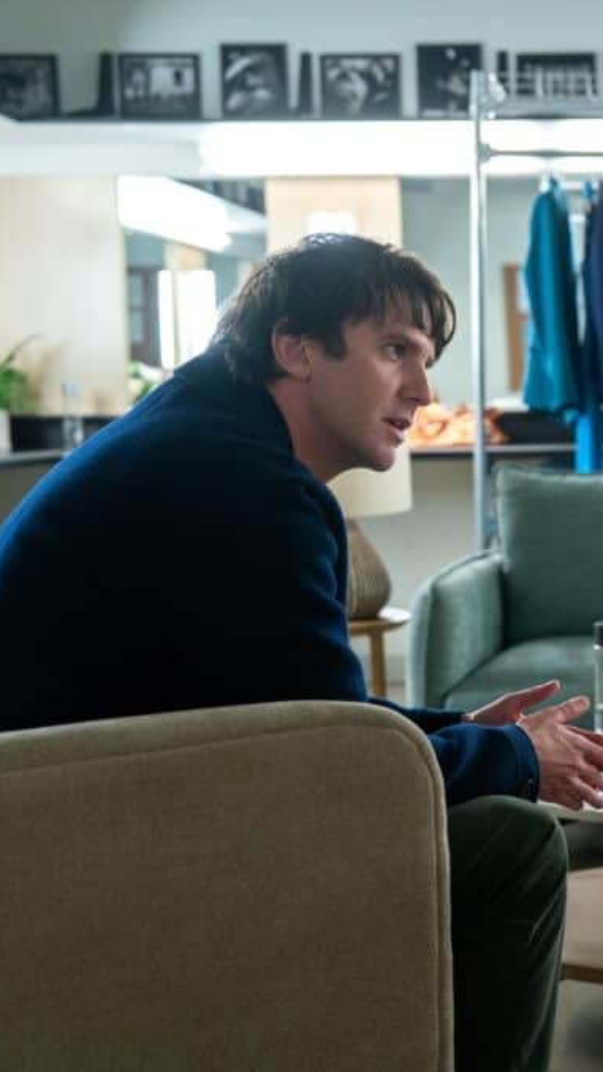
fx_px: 1847
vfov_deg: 32.4
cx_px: 706
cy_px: 533
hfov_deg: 17.7
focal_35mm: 65
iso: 1600
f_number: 3.2
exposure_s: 1/200
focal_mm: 41
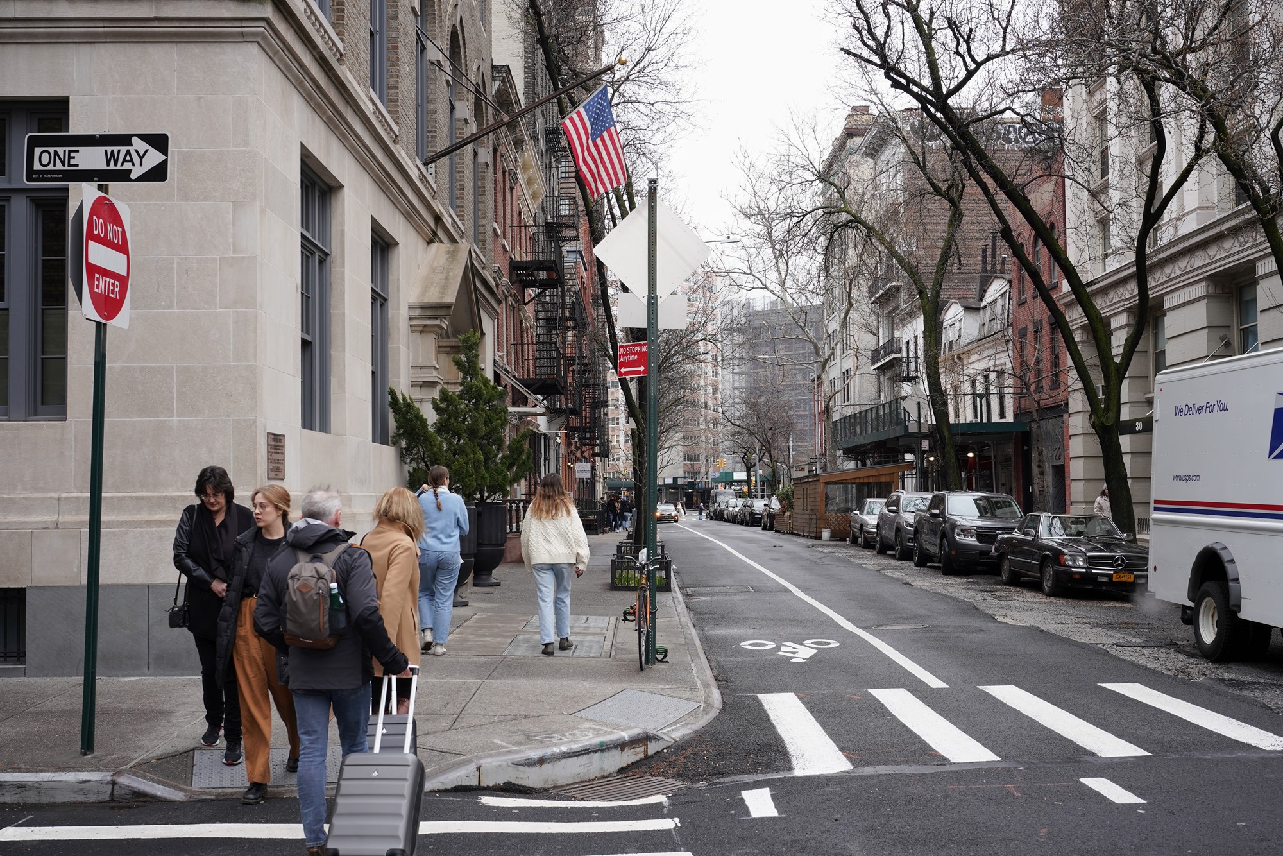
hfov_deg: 48.5
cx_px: 642
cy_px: 428
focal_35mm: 40
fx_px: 1426
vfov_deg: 33.4
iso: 400
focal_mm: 40
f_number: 8
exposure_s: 1/100
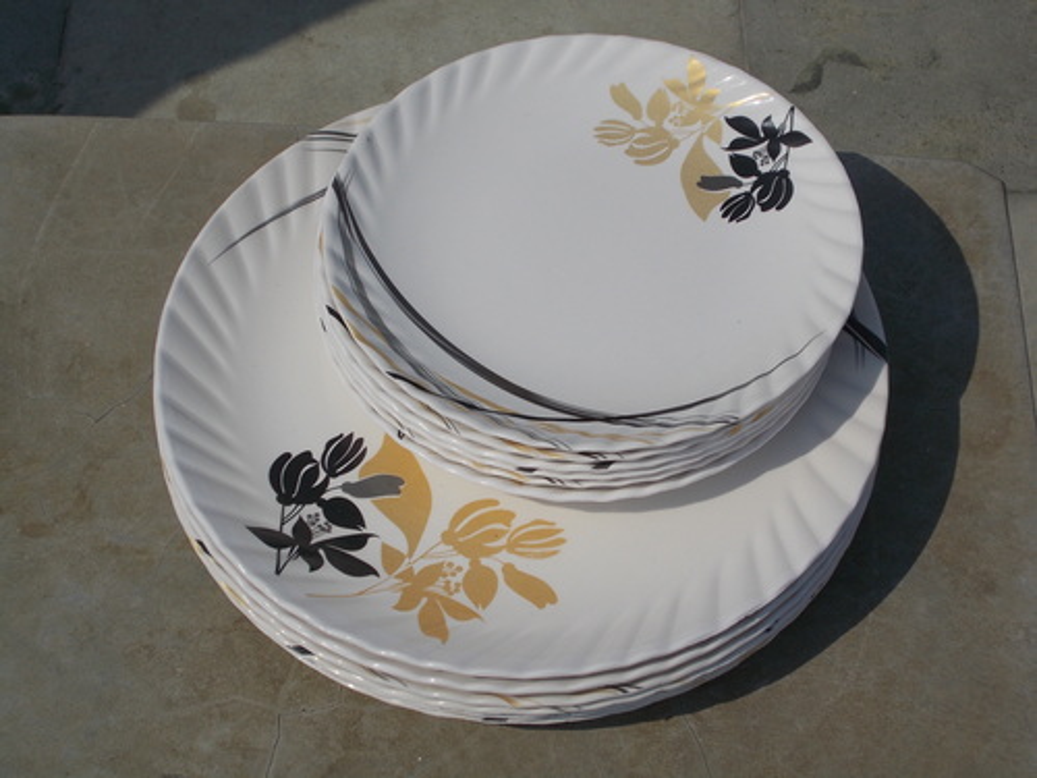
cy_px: 389
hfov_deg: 25.7
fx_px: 2277
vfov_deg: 19.4
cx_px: 518
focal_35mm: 76
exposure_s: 1/250
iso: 80
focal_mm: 13.5
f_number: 14.5
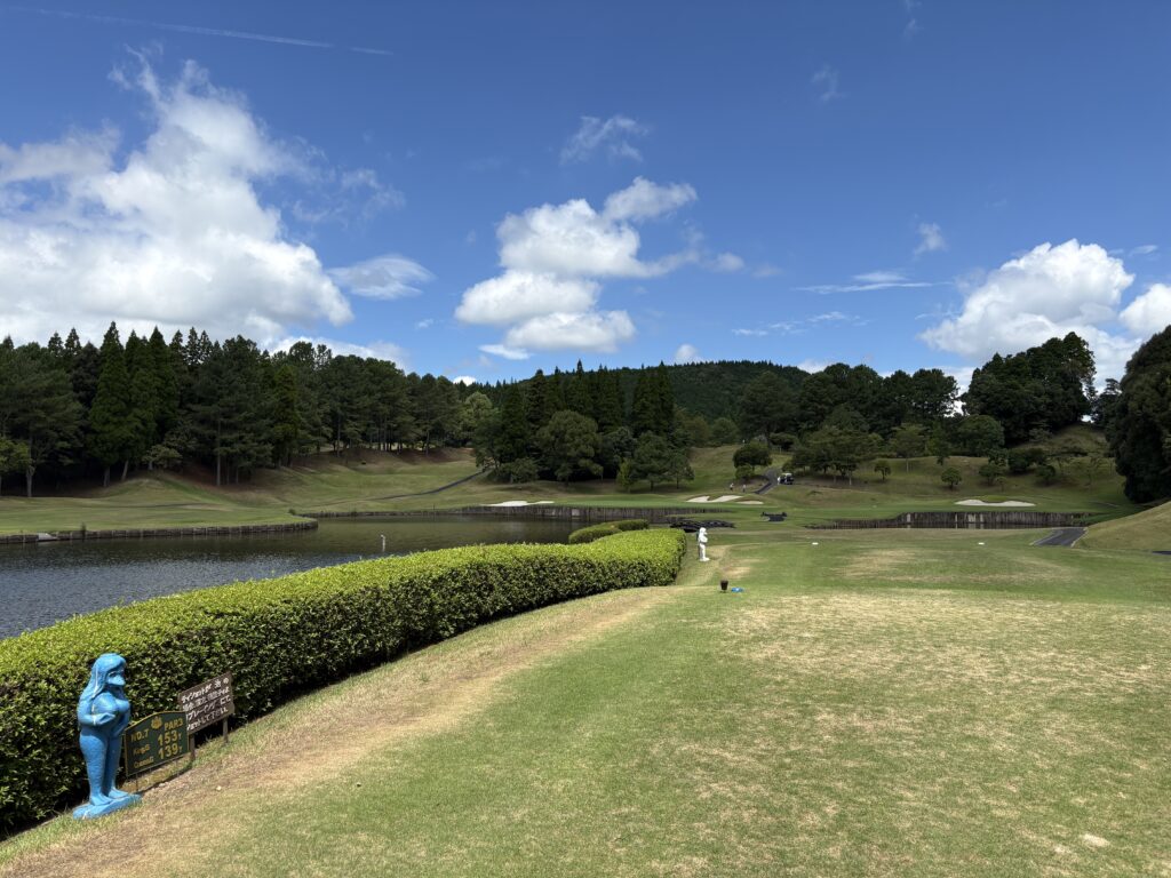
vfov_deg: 53.1
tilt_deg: +4.2
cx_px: 586
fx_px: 880
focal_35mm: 26
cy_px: 439
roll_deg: +0.4
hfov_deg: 67.3
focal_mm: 5.96
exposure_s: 1/3623
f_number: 1.6
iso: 50
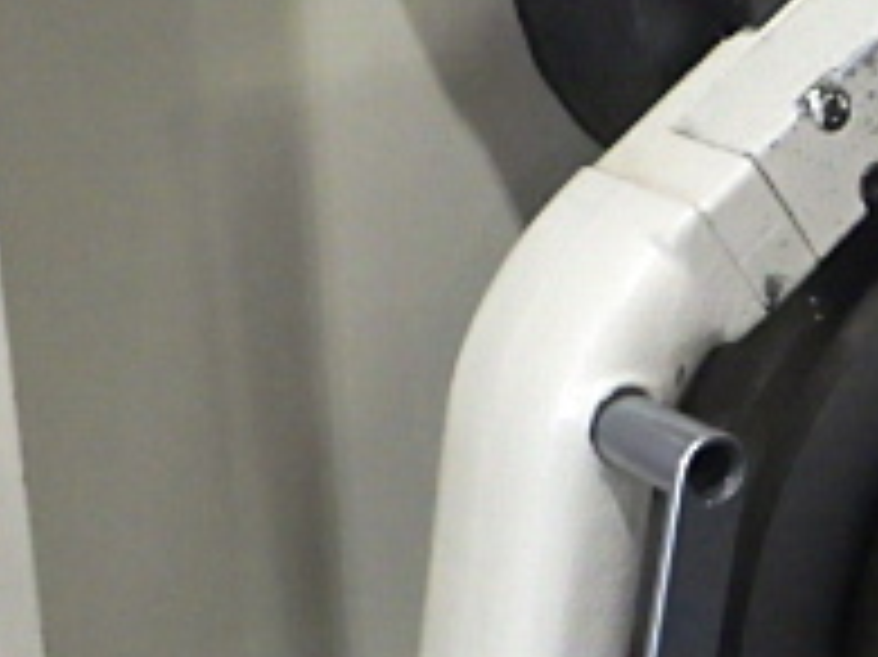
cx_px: 1031
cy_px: 441
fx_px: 2332
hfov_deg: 20.1
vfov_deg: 16.0
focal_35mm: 92
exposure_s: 1/45
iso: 1250
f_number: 3.5
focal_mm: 5
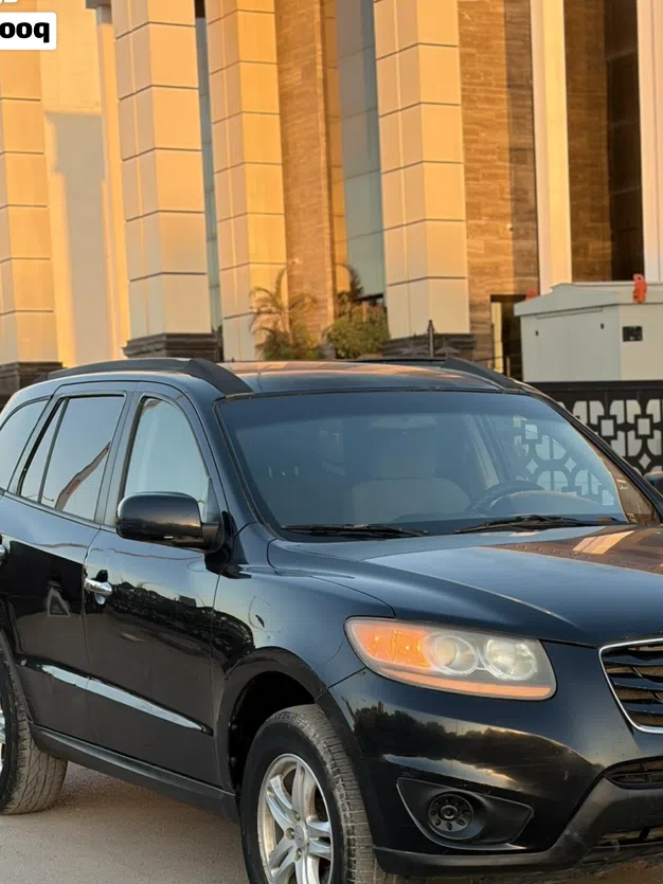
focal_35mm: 85
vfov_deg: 22.8
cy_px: 671
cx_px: 419
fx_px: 2171
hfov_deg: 17.3
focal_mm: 5.96
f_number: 1.6
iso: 32
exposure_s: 1/173
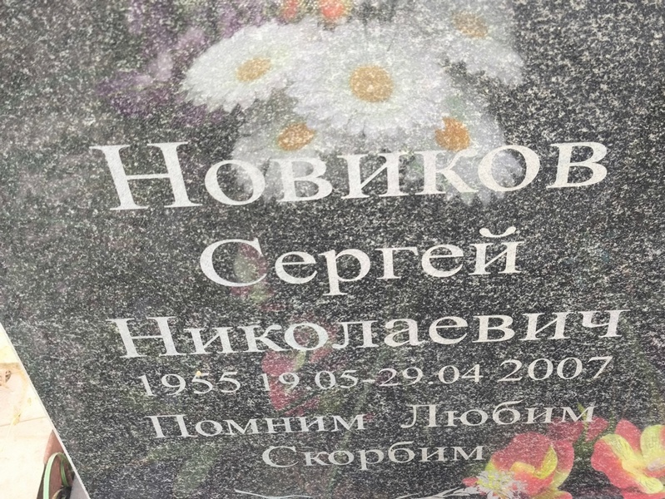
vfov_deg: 29.1
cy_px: 250
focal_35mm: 50
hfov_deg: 38.2
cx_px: 332
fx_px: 961
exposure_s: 1/60
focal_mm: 4.71
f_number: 1.7
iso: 100
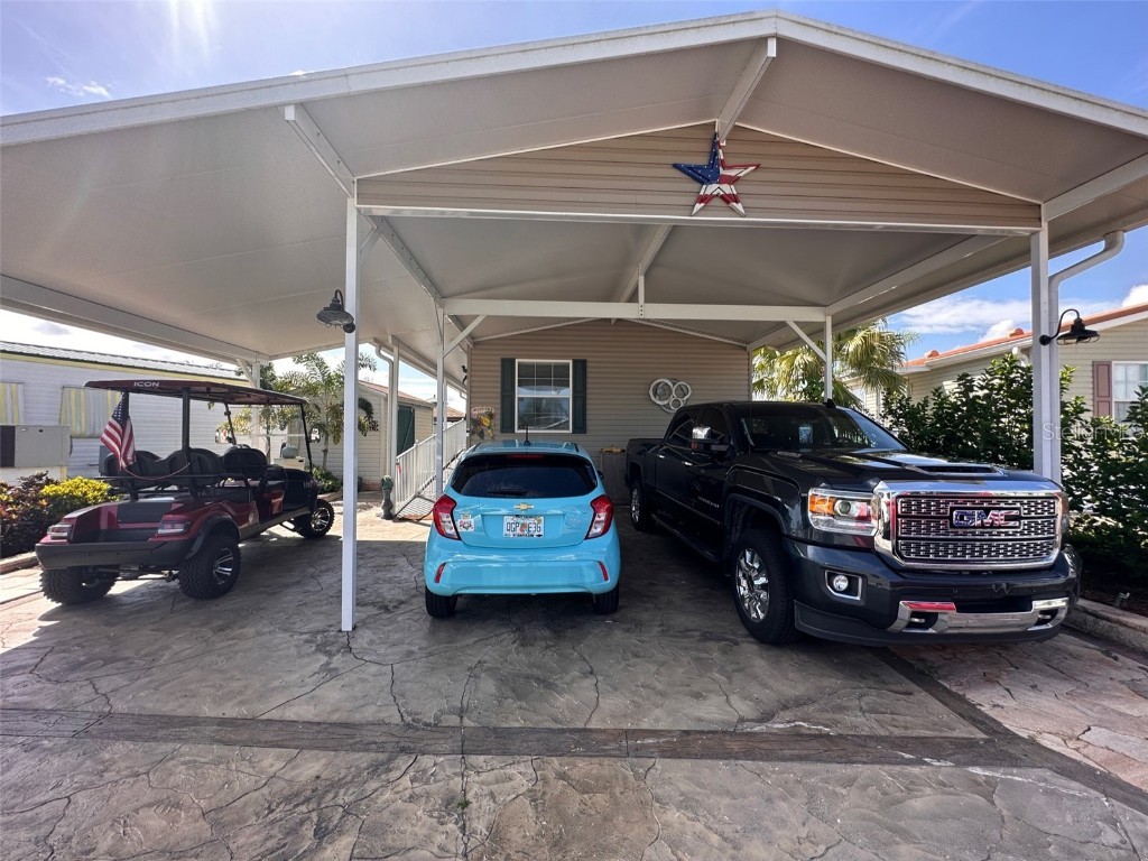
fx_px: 464
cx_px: 574
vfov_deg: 85.7
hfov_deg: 102.1
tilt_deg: +1.3
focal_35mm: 14
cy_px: 430
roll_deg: +0.0
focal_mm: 2.22
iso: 40
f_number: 2.2
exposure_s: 1/467
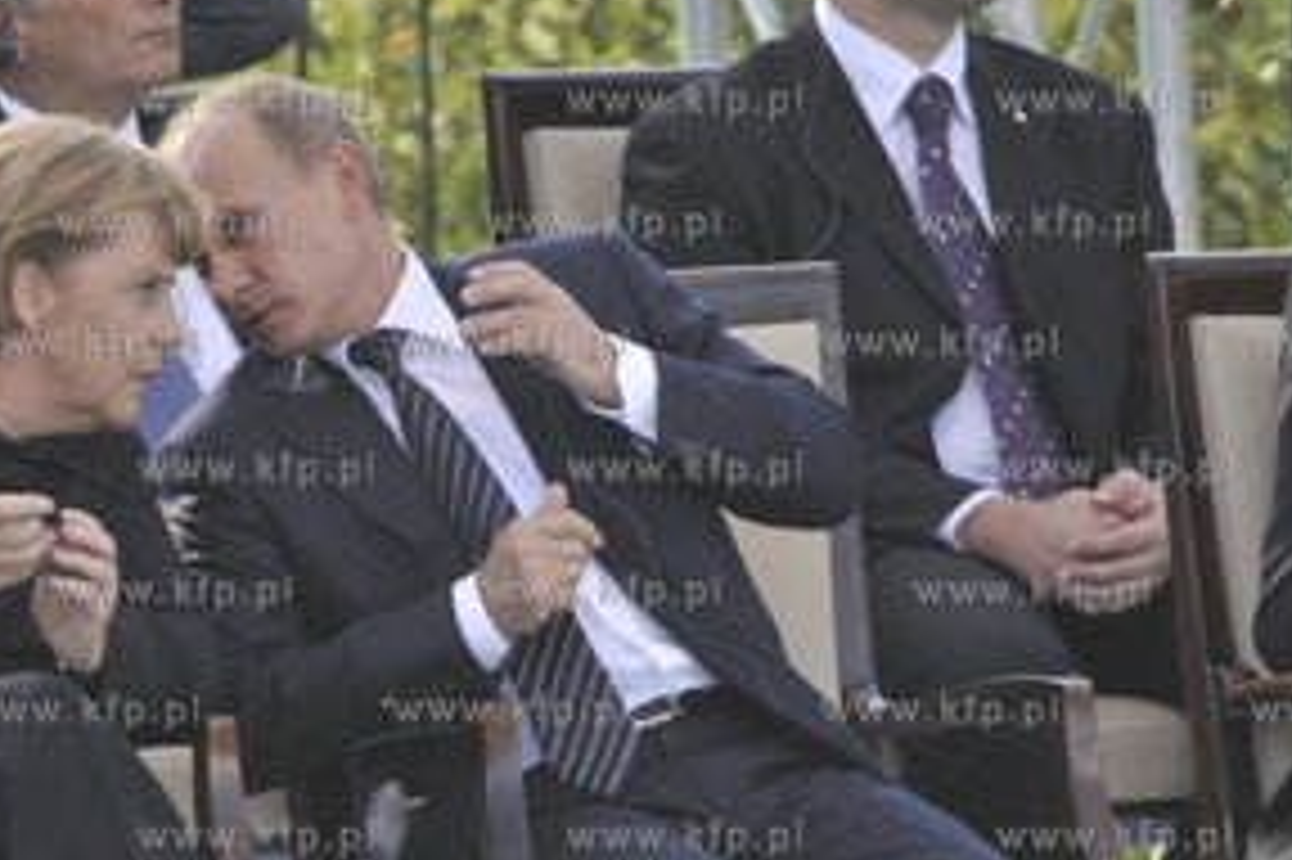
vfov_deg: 1.3
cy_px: 527
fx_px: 37517
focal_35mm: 1046
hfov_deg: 2.0
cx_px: 414
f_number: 64
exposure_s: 1/500
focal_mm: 500
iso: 800
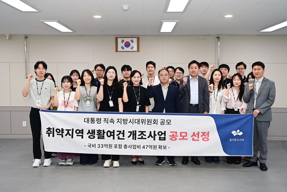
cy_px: 96
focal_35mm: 40
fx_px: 319
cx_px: 144
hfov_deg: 48.5
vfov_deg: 33.4
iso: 1000
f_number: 4
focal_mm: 40
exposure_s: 1/200
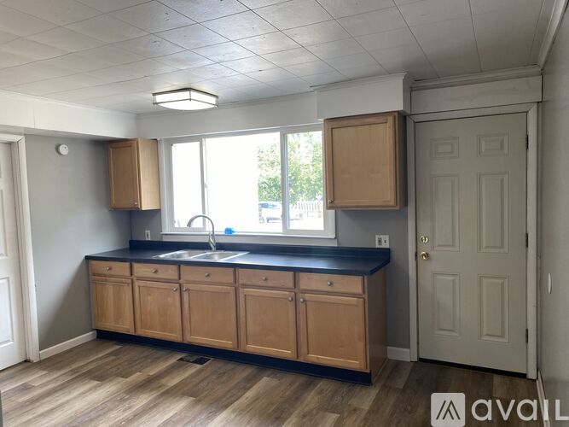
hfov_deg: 67.3
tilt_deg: -0.5
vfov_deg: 53.0
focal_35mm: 26
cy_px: 214
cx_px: 284
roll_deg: +1.5
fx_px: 427
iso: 40
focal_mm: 4.25
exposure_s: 1/120
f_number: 1.8
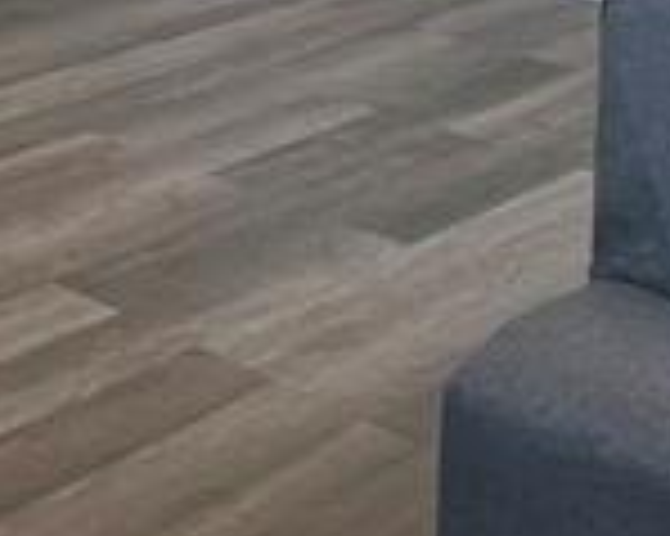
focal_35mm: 87
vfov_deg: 15.8
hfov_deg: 19.9
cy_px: -329
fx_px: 1724
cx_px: -234
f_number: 1.8
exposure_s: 1/120
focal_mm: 1.57
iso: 100
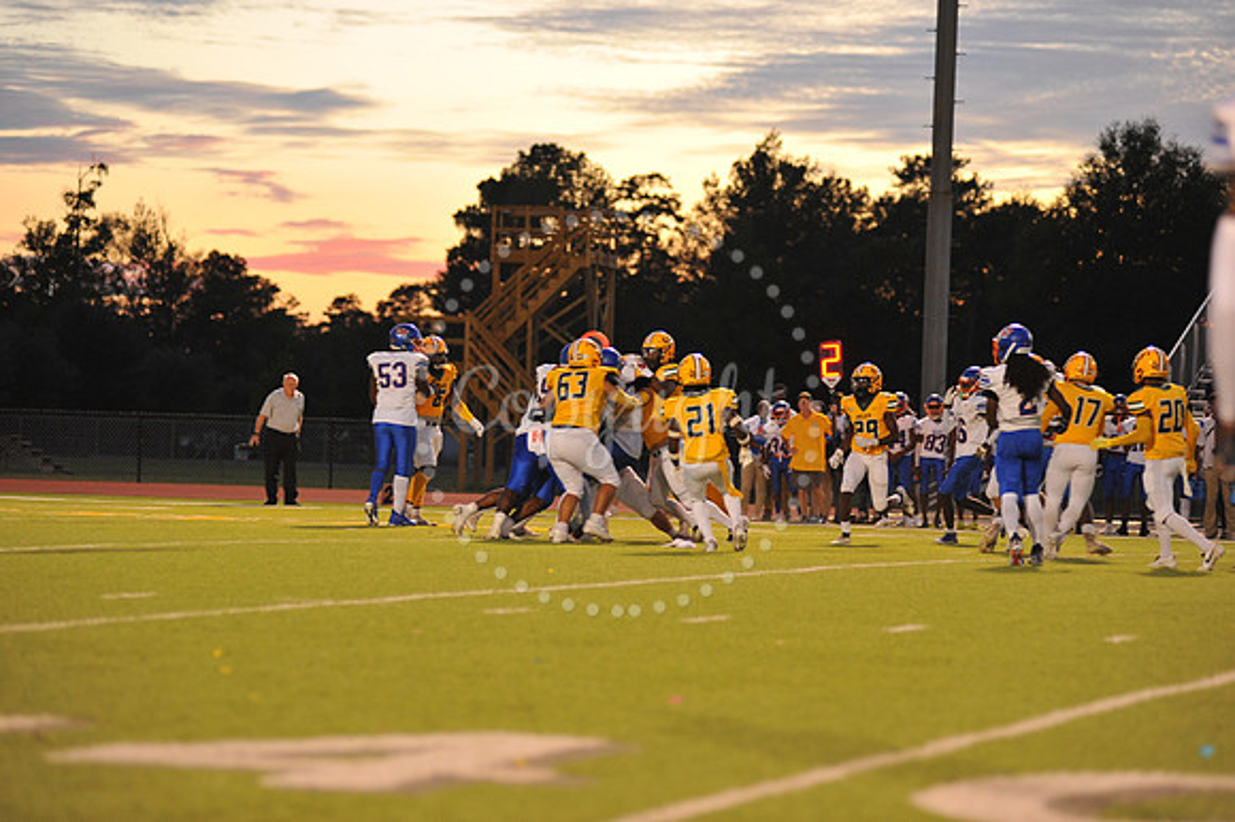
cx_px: 618
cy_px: 411
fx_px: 4286
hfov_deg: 16.4
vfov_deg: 11.0
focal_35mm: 125
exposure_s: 1/250
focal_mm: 125
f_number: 2.8
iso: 1600
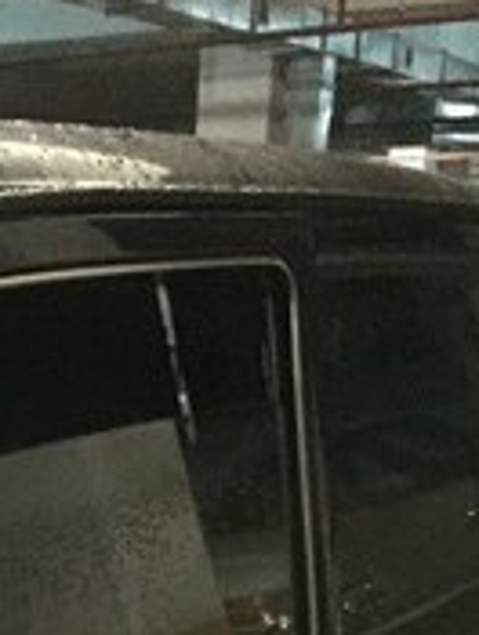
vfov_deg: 21.8
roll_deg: +0.2
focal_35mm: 82
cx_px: -138
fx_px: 1507
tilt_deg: -18.8
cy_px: 787
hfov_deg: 17.0
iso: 2000
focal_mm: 4.15
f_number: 2.2
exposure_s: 1/17
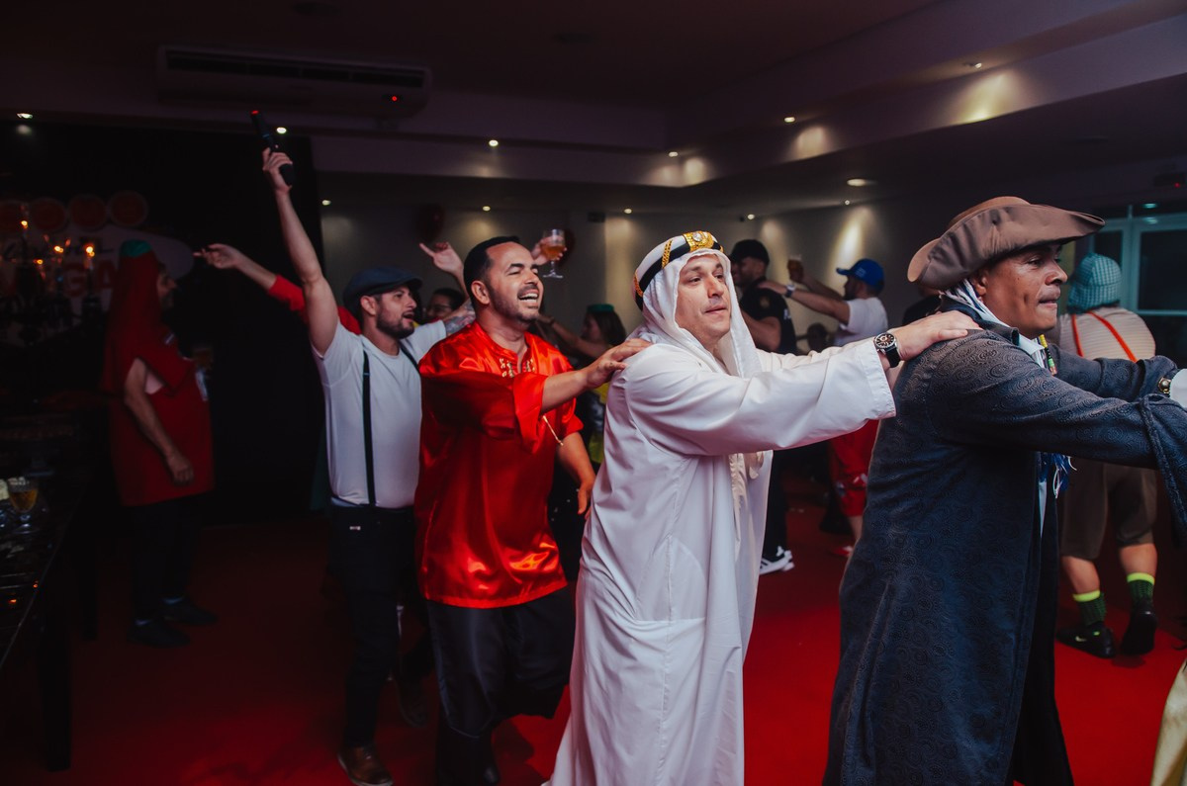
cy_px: 393
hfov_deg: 67.5
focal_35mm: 27
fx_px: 888
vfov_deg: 47.7
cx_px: 594
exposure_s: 1/250
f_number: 2
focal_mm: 18
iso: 500
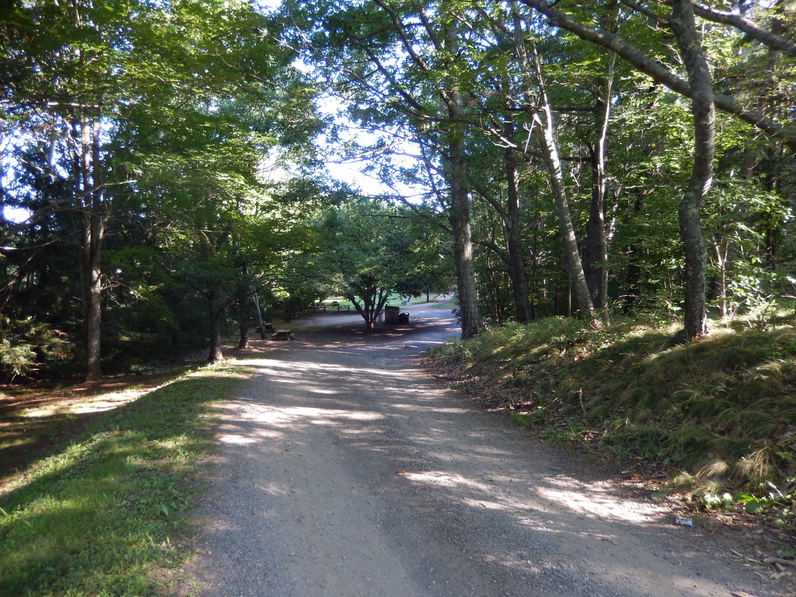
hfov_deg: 69.4
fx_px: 575
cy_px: 298
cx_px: 398
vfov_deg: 54.9
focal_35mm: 25
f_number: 3.4
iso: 125
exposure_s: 1/50
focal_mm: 4.5
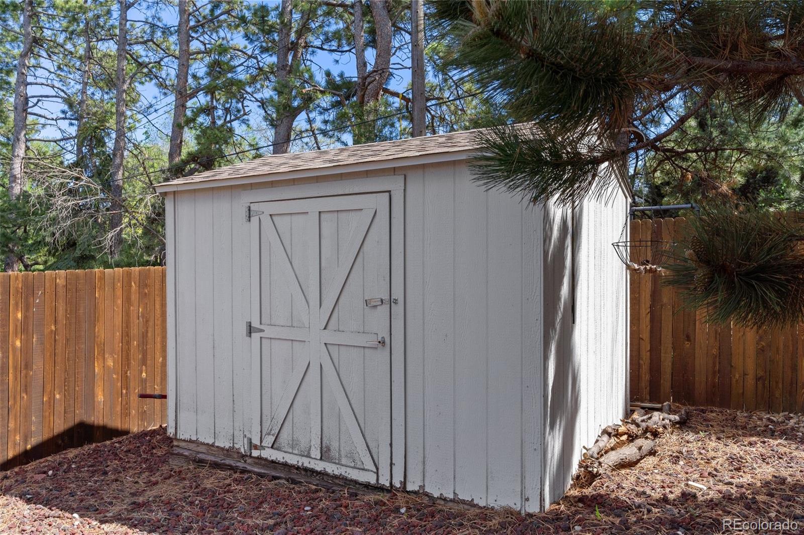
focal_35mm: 25
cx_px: 402
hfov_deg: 71.5
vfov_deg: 51.3
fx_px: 558
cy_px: 268
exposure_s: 1/10
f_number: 11
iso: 100
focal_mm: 25
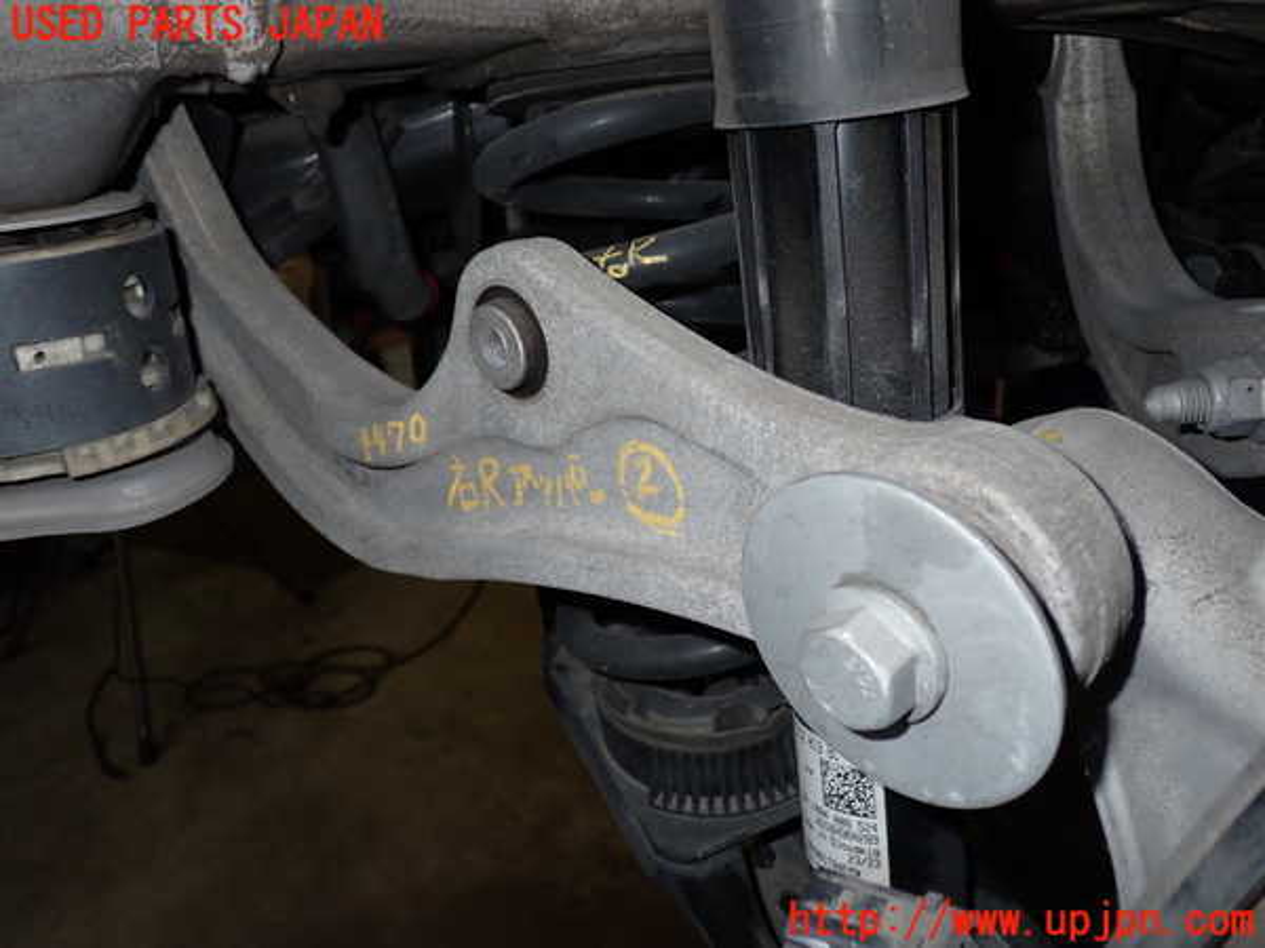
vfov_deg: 46.8
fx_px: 1096
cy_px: 474
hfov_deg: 60.0
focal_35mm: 30
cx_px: 632
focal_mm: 5.4
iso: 200
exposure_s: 1/30
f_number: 6.3
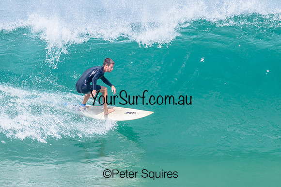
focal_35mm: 1095
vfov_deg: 1.3
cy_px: 90
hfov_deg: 1.9
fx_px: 8545
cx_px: 159
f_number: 11
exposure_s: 1/2000
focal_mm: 800
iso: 1000
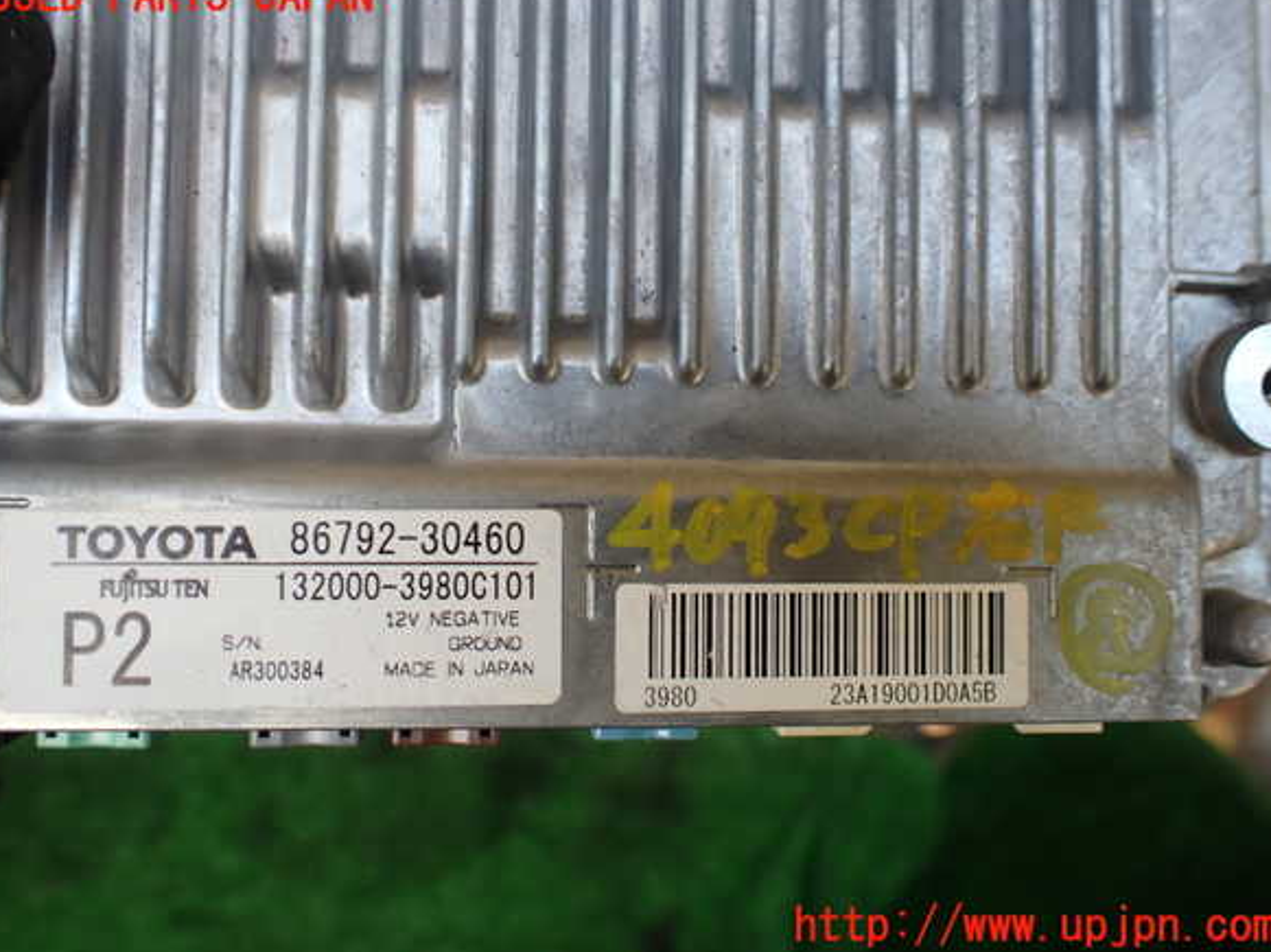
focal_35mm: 31
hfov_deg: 58.4
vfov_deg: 45.4
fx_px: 1138
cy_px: 462
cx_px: 632
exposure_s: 1/125
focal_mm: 5.4
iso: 160
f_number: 2.3
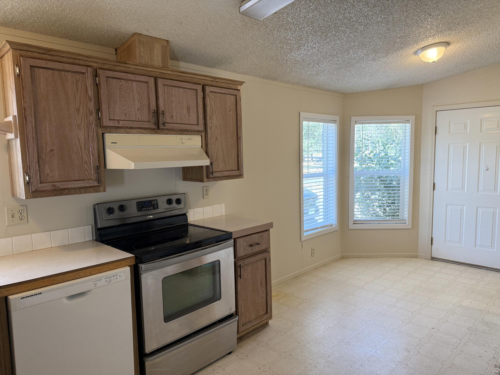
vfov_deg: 56.8
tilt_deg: -5.1
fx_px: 347
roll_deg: +0.5
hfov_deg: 71.6
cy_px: 188
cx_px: 250
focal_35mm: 24
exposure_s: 1/159
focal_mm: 6.76
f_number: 1.78
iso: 200
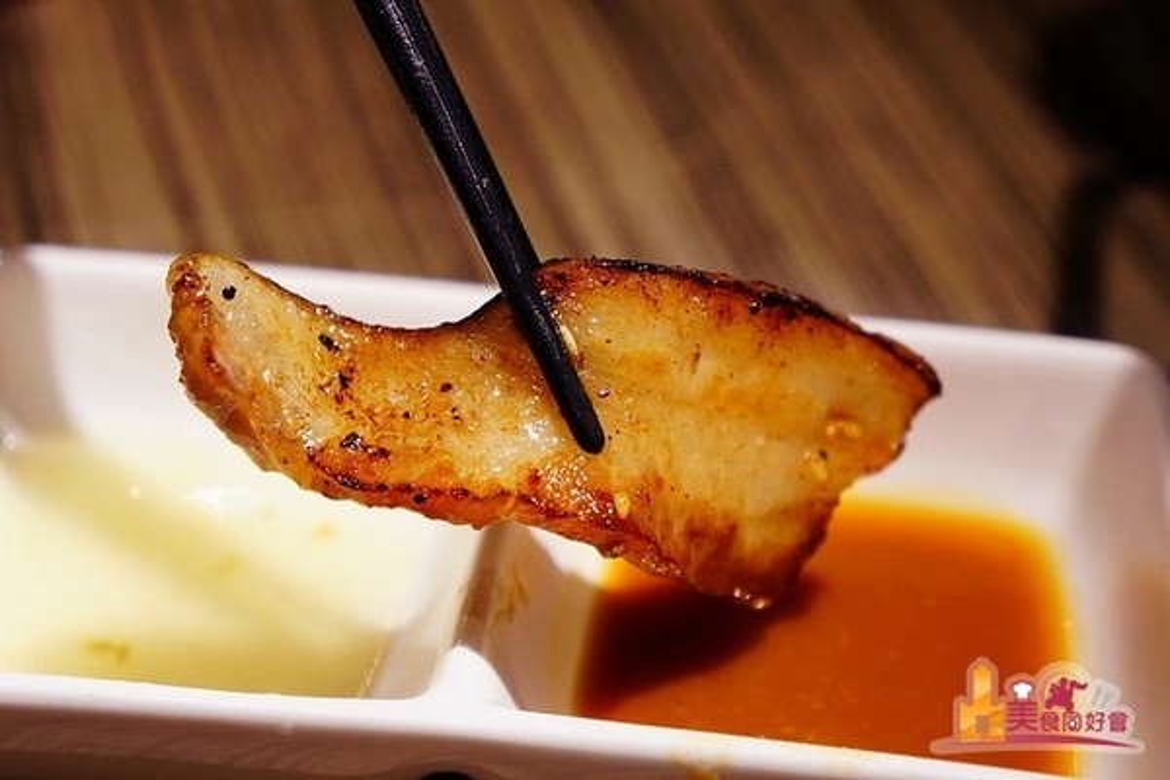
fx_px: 2145
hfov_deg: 30.5
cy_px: 390
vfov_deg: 20.6
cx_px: 585
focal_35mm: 66
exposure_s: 1/80
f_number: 4.5
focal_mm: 44
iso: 2000
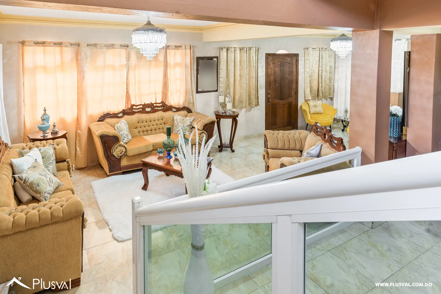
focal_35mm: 20
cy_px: 147
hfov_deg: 84.0
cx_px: 220
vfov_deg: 61.9
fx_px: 245
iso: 250
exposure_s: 1.3
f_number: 9
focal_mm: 20
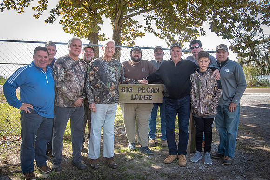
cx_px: 135
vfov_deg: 38.9
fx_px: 255
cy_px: 90
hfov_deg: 55.8
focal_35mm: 34
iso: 560
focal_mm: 34
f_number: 7.1
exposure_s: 1/320
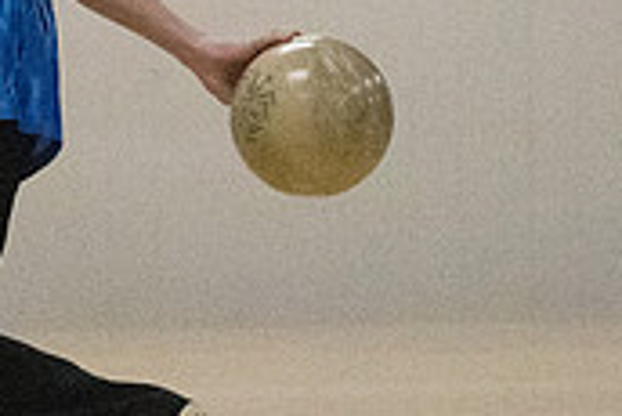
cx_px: -260
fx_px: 10133
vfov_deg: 2.4
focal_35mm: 586
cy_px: 51
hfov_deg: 3.5
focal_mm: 116
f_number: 4
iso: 10000
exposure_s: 1/1250
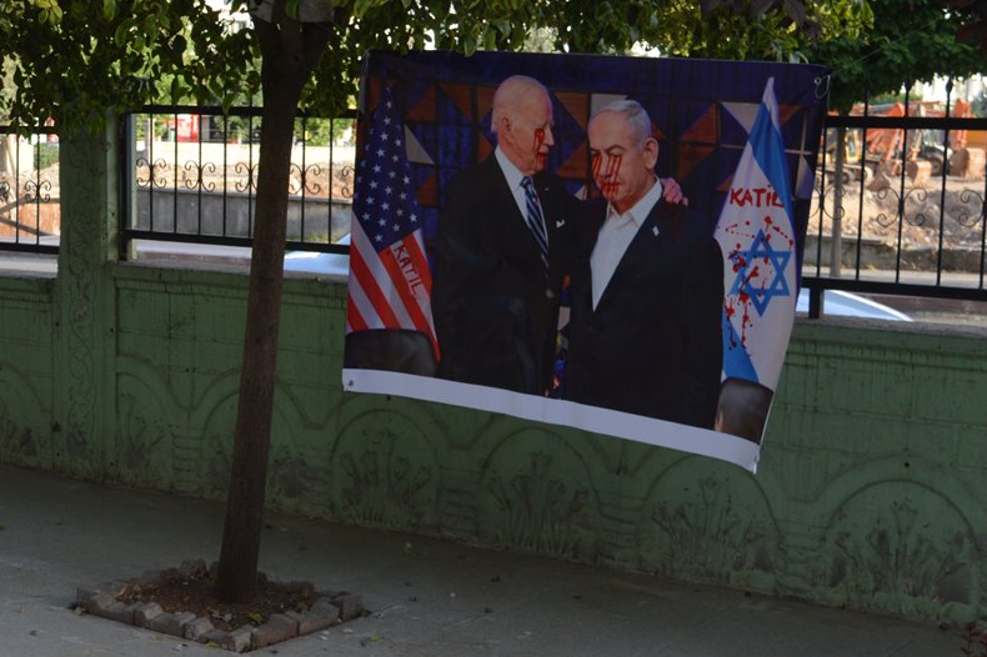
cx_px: 145
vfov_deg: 20.9
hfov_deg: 30.0
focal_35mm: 65
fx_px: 1778
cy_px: 422
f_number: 5.6
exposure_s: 1/125
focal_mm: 25
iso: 220
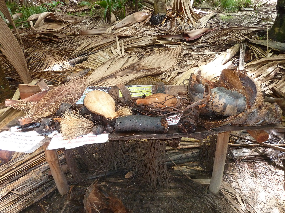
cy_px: 106
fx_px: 206
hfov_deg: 69.4
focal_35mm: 25
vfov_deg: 54.9
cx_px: 142
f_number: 3.3
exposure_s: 1/30
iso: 250
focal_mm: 4.1
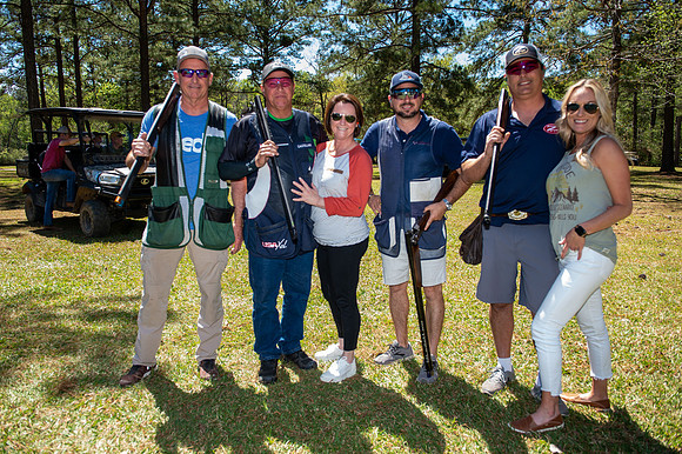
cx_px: 341
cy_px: 227
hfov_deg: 67.4
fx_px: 511
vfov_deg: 47.9
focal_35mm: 27
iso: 50
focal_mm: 27
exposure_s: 1/160
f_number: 4.5
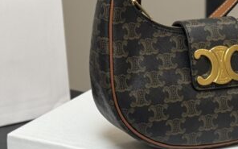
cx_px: 256
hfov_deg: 11.7
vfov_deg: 7.5
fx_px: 1142
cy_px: 75
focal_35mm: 176
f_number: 1.78
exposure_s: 1/96
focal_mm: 6.76
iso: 100
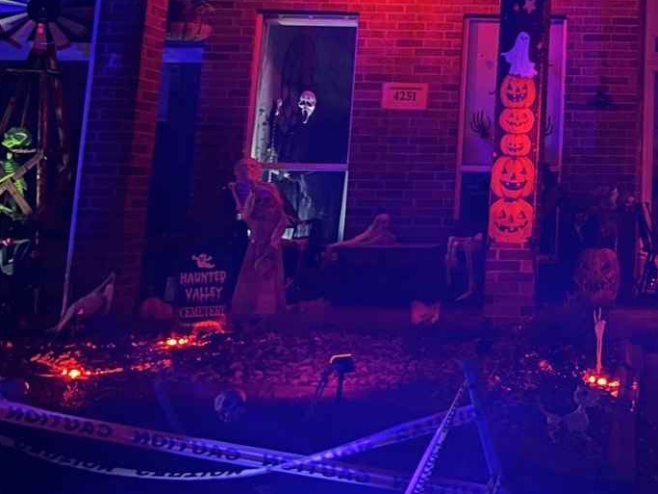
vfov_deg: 24.6
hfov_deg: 30.5
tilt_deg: +8.9
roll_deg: +0.6
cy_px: 8
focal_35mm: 57
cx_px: 707
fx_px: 1083
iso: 1000
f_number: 1.5
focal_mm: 5.7
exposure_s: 1/5
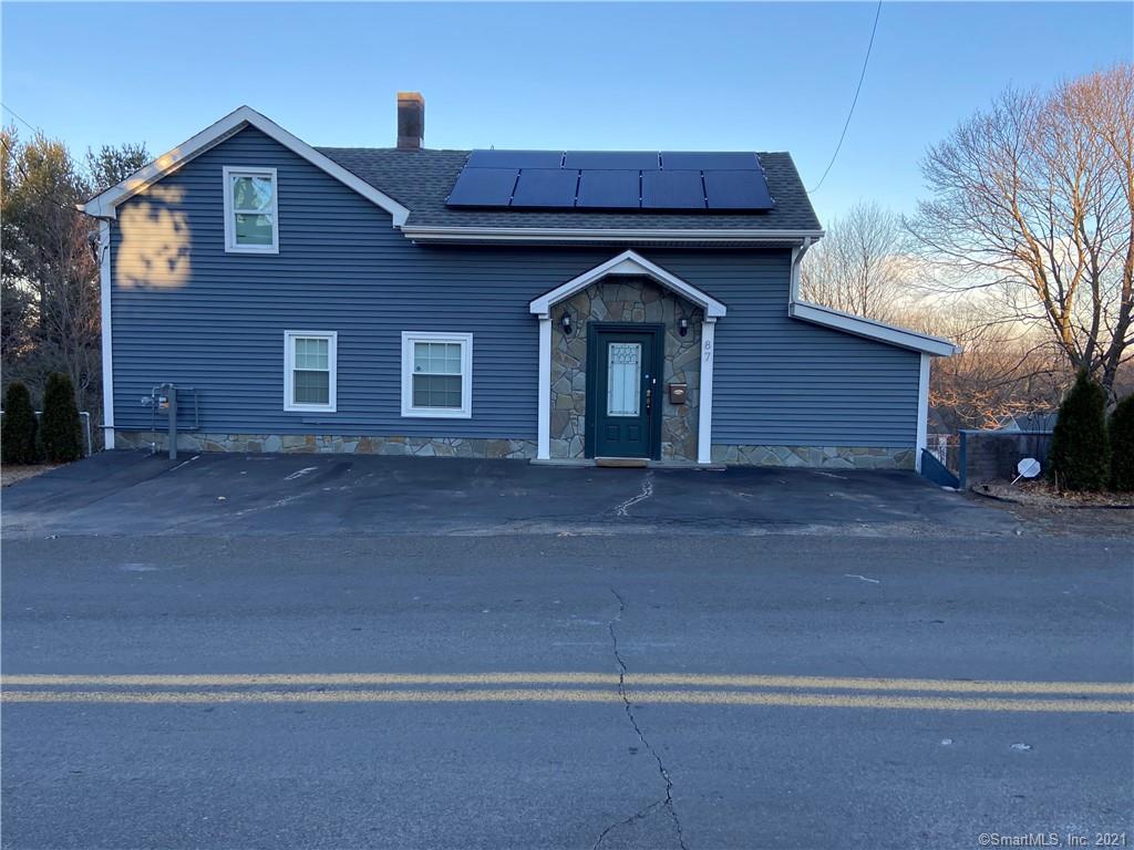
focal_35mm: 26
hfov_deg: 67.3
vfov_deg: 53.1
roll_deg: -1.4
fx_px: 852
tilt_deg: -5.3
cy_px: 425
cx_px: 567
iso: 32
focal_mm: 4.25
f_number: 1.8
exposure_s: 1/436
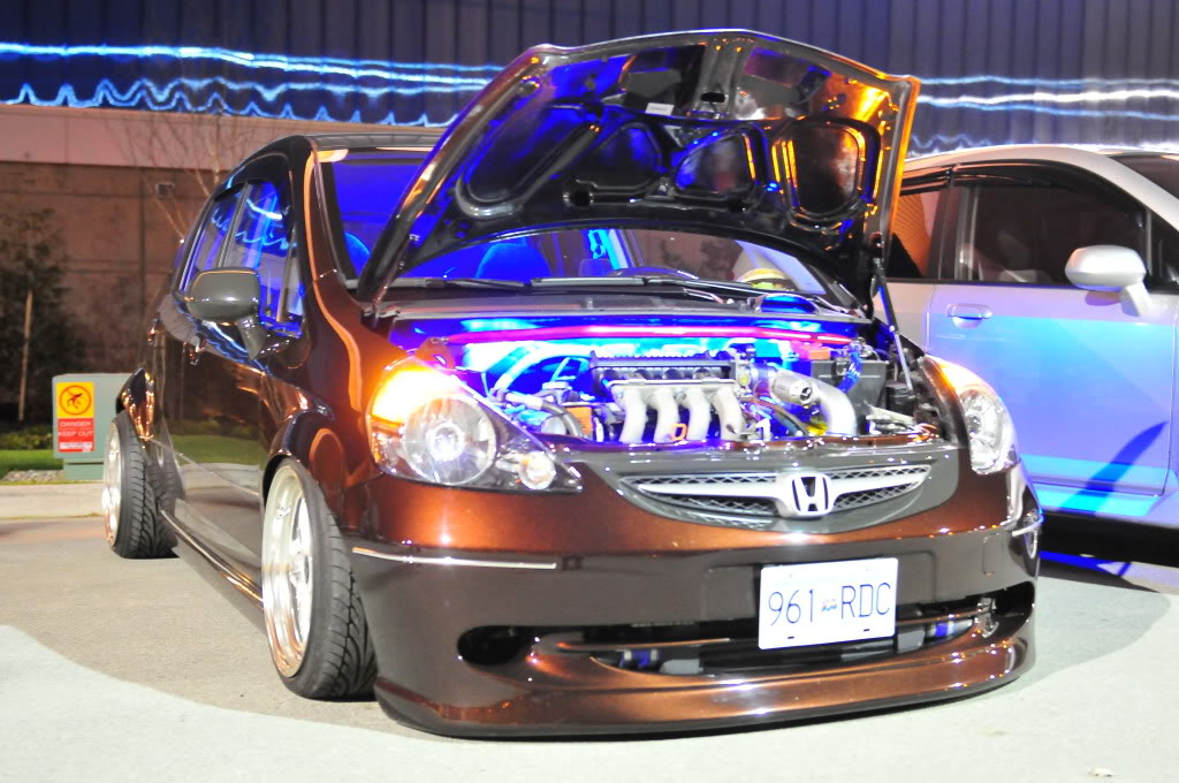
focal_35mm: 46
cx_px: 590
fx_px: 1521
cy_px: 392
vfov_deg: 28.9
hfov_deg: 42.4
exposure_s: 1/1.6
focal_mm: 31
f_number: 2.8
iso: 1600
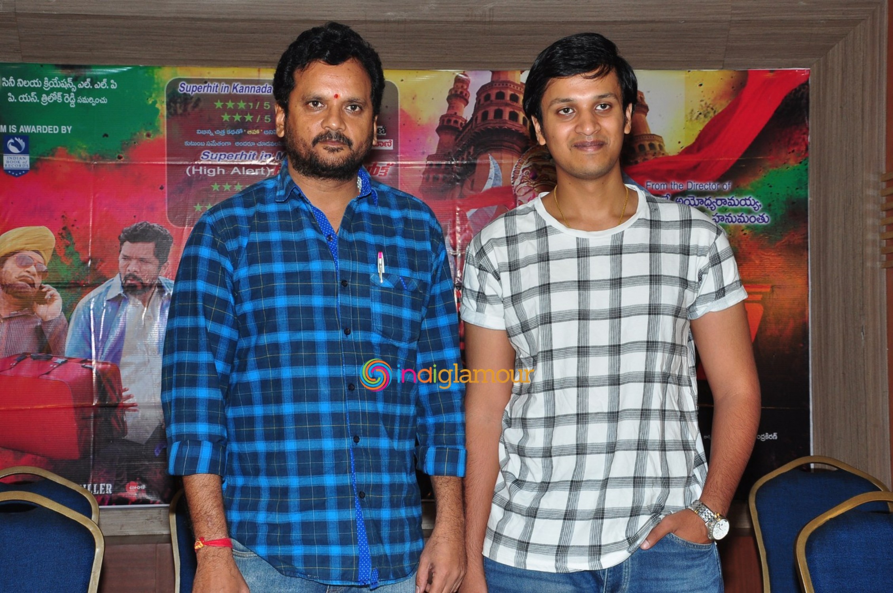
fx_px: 1784
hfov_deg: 28.1
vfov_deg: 18.9
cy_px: 296
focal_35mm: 72
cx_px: 446
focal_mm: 48
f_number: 10
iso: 400
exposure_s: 1/125
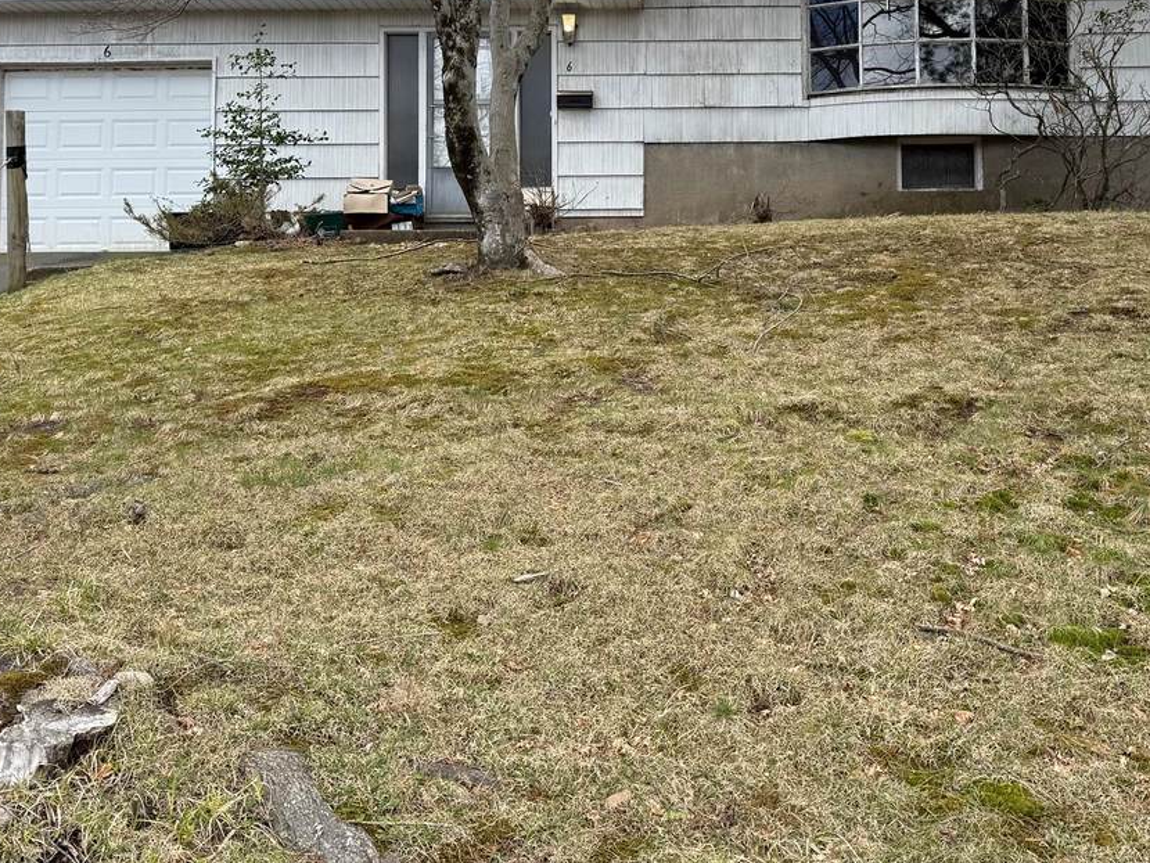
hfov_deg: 49.9
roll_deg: +0.6
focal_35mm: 37
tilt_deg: +4.4
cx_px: 666
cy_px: 224
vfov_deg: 37.8
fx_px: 1230
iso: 80
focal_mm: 6.76
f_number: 1.78
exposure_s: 1/1314
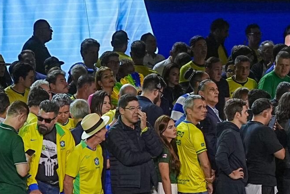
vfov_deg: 3.5
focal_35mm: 390
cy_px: 34
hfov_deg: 5.2
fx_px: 3143
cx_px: 484
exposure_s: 1/640
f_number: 6.3
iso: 1600
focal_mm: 100
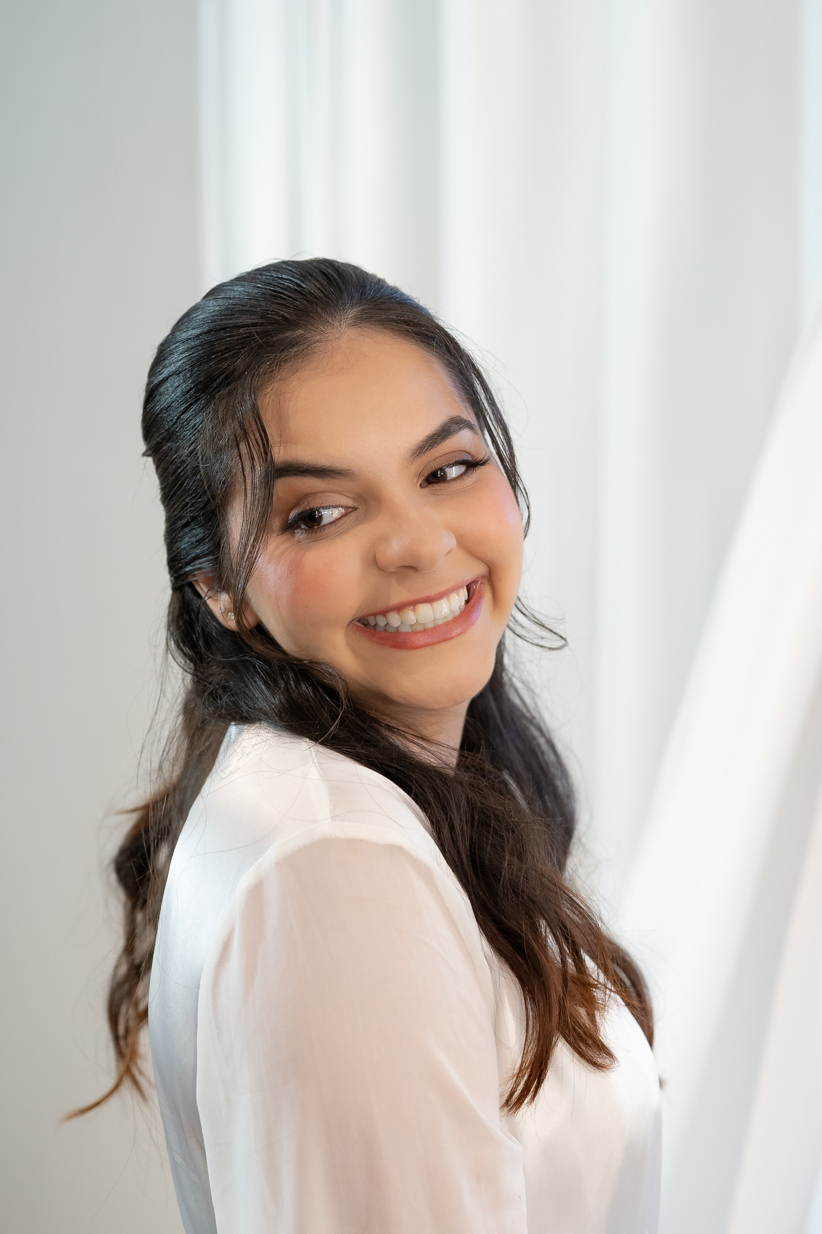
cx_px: 411
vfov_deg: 27.0
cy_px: 617
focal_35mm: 75
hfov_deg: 18.2
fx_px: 2569
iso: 1250
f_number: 2.5
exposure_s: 1/250
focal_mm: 50
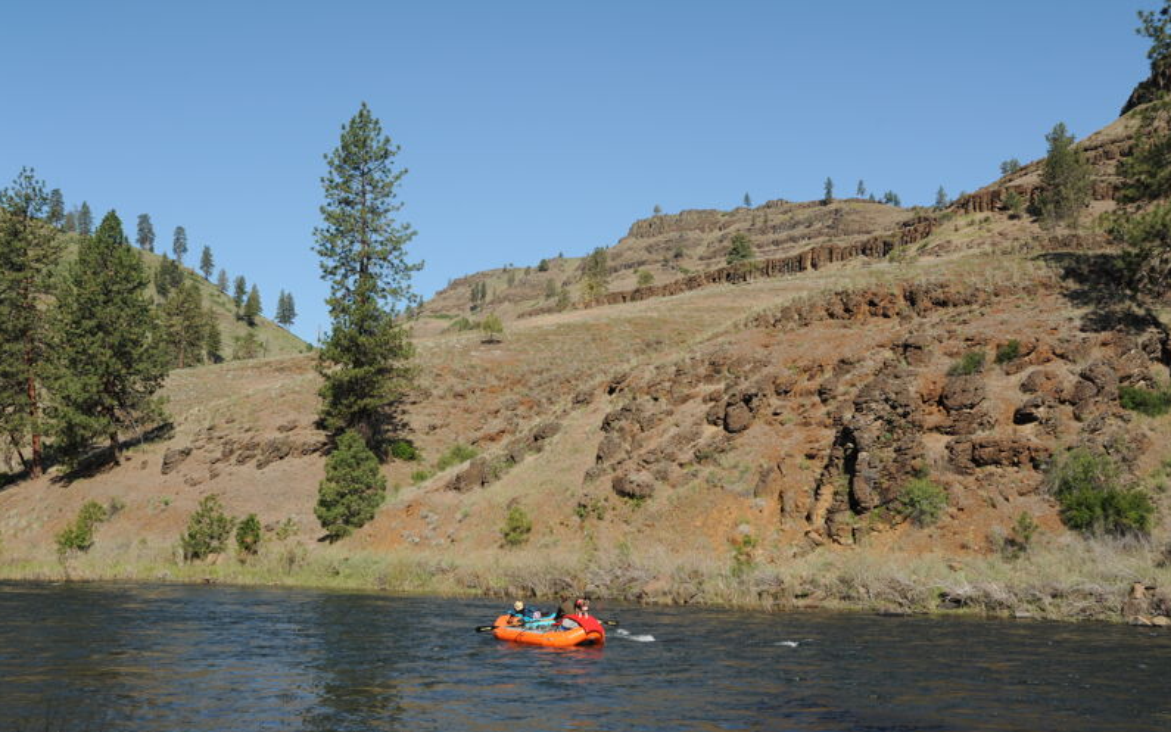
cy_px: 345
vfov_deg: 31.2
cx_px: 585
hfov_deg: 48.2
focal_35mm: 41
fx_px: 1309
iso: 200
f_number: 9
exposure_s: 1/400
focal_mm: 40
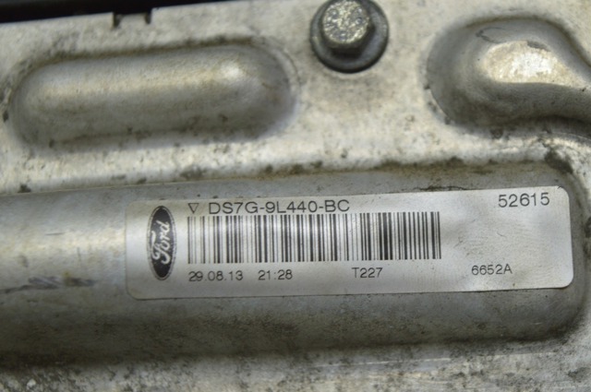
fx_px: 1353
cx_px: 296
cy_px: 196
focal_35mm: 82
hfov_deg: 24.6
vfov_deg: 16.5
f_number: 5.6
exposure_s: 1/60
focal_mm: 55
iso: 400
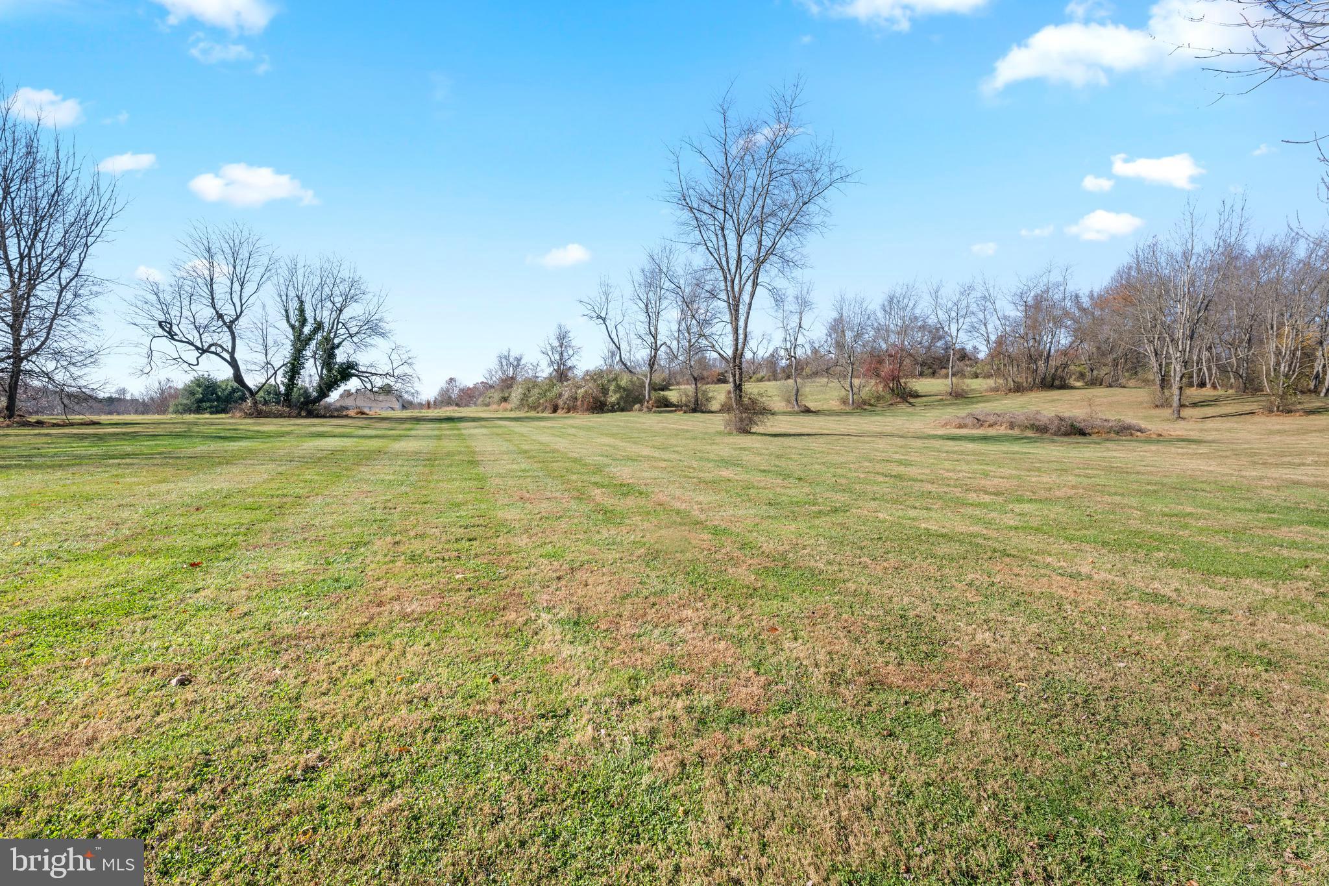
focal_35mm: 14
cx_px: 664
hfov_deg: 104.3
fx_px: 517
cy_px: 443
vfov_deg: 81.2
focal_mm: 14
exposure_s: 1/400
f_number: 10
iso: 250
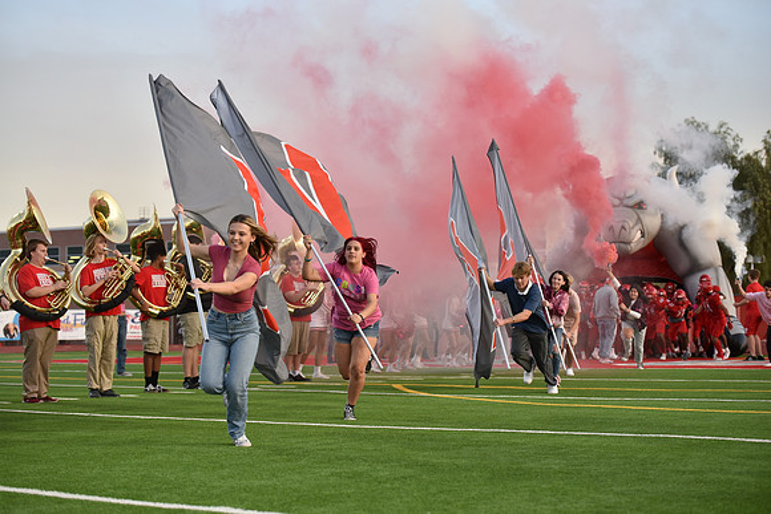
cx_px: 386
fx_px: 1499
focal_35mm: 70
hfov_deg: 28.8
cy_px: 257
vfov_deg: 19.5
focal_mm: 70
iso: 640
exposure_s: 1/640
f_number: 2.8
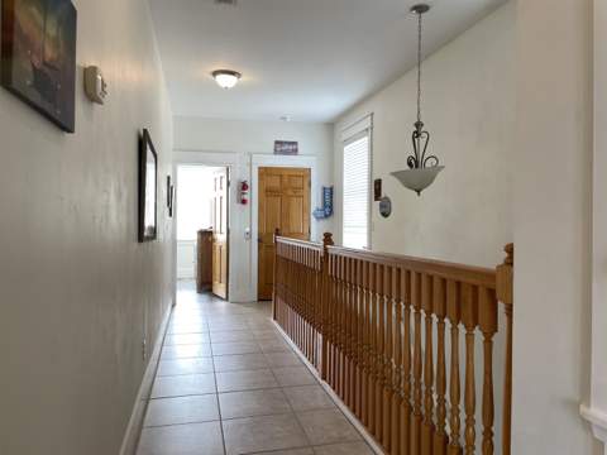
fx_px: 456
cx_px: 304
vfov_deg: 53.1
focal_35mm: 26
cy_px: 228
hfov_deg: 67.3
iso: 64
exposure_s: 1/120
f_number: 1.6
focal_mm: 4.2
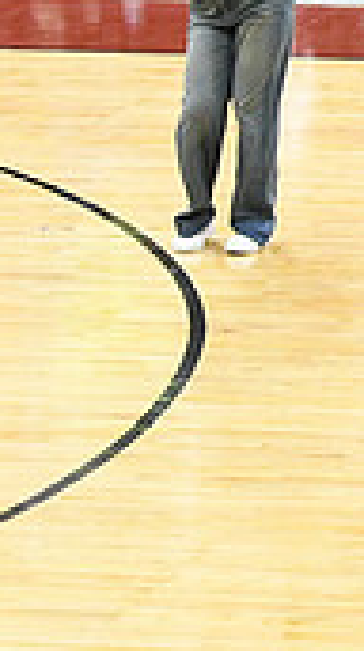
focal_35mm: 372
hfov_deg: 3.2
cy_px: 233
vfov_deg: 5.8
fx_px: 6421
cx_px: 1088
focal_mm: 70
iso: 5000
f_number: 4
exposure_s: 1/250
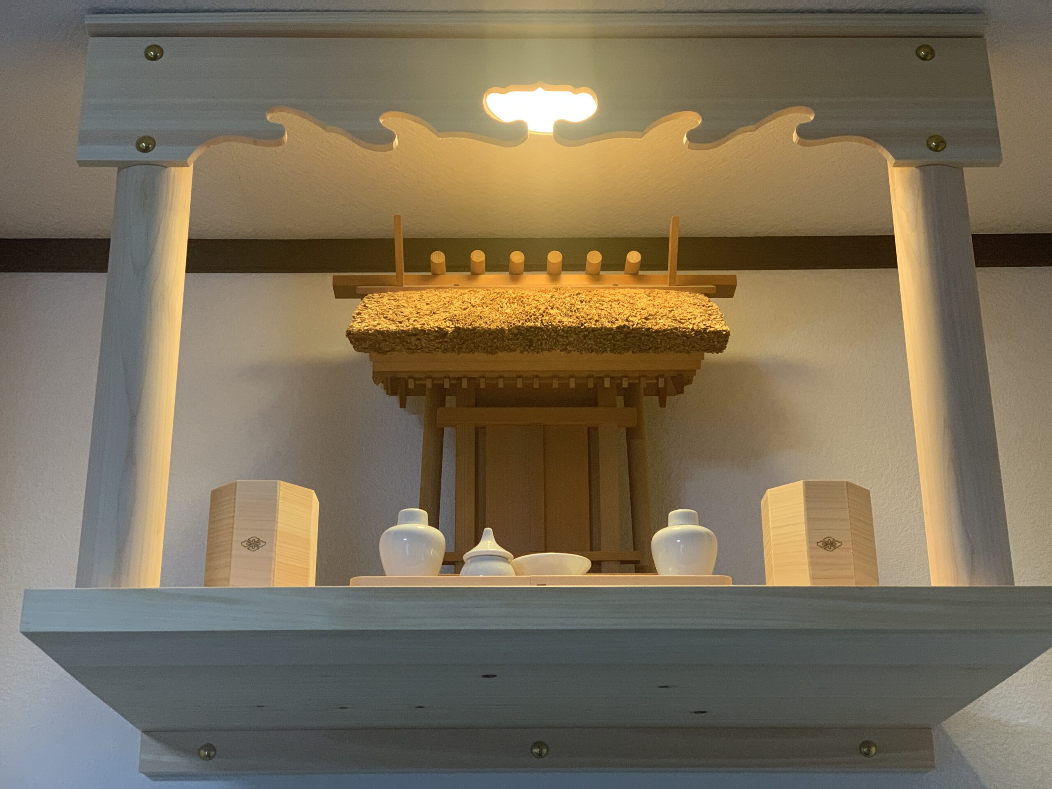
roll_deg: -0.3
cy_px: 394
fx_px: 1580
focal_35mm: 52
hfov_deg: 36.8
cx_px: 526
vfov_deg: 28.0
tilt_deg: +22.8
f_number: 2.4
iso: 200
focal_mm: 6
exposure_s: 1/60
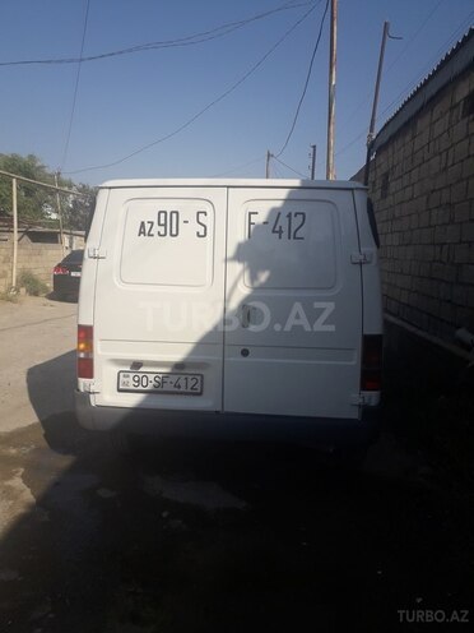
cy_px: 316
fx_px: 493
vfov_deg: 65.3
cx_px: 237
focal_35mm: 27
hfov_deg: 51.4
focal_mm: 3.6
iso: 40
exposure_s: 1/2469
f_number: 1.9
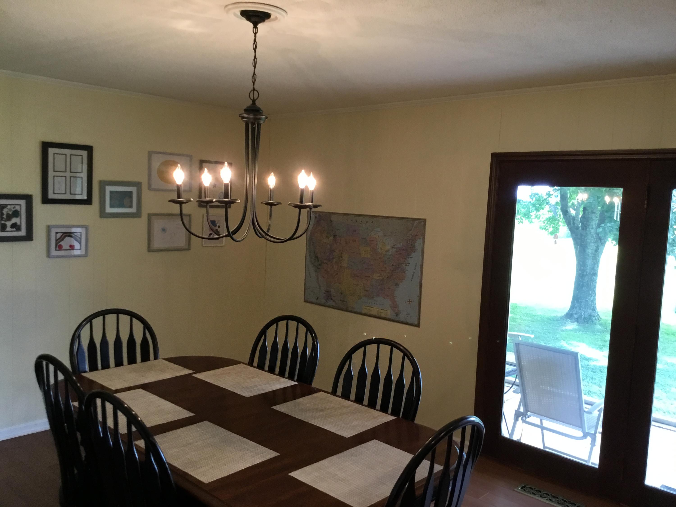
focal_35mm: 31
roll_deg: -1.6
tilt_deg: -2.4
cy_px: 254
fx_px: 605
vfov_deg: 45.4
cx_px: 338
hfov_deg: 58.4
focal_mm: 3.3
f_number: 2.4
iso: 40
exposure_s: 1/30
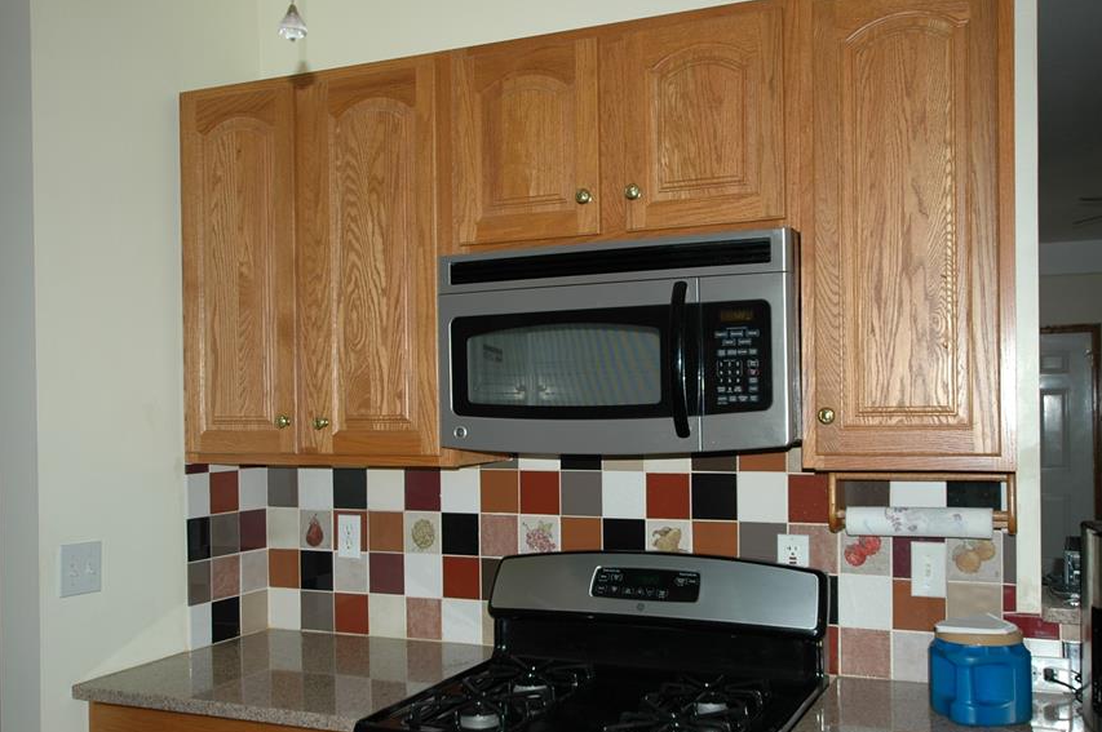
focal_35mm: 36
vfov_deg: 36.7
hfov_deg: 53.2
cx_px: 576
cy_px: 416
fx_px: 1101
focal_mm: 20
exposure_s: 1/60
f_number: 3.5
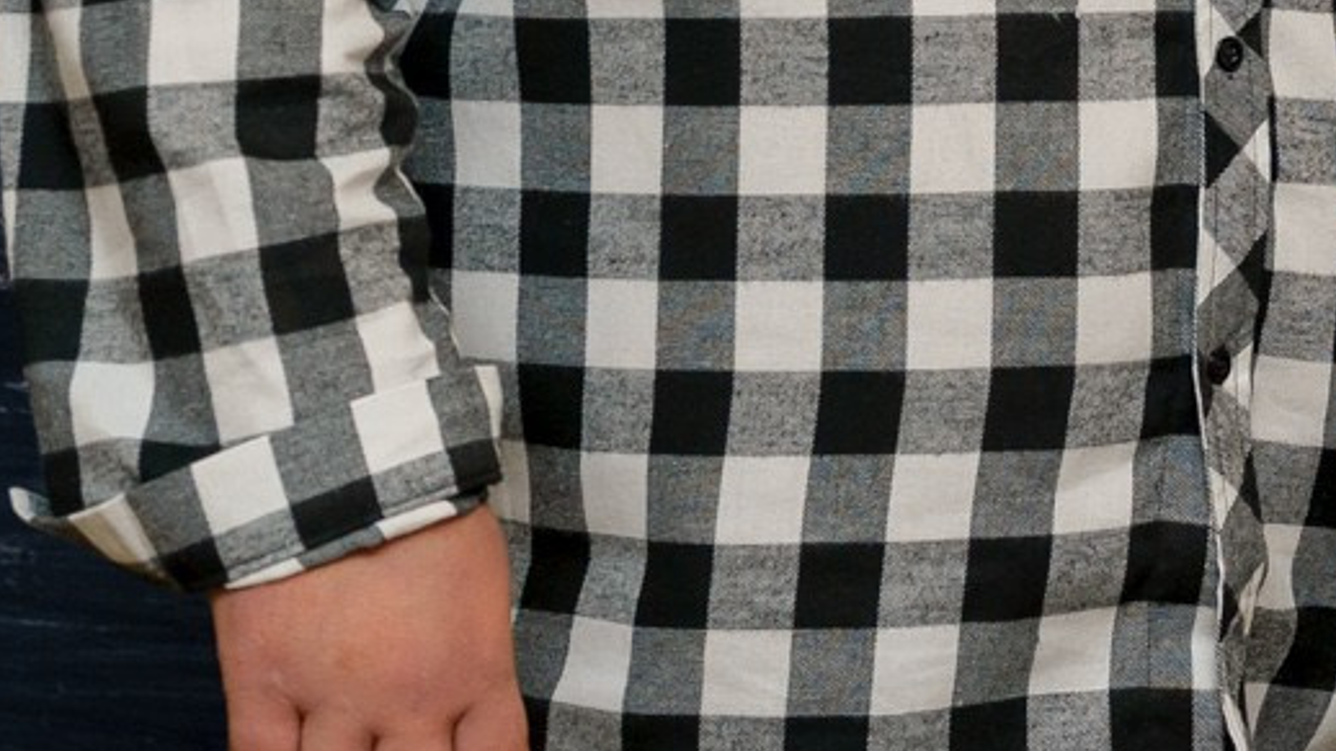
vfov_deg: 5.2
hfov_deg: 9.1
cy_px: -324
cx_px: 1684
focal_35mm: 233
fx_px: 8252
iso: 400
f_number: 3.5
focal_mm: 55
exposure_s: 1/125
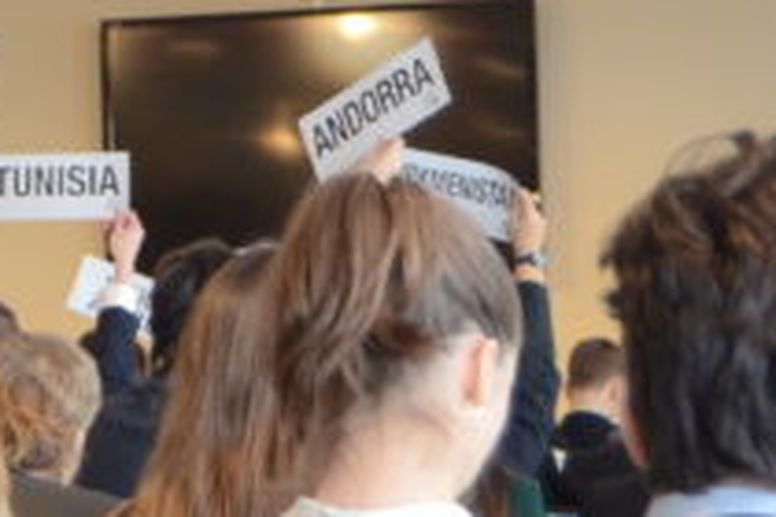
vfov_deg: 6.0
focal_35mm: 226
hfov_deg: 8.9
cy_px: -203
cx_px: -410
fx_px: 4881
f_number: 4.2
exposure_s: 1/60
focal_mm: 31
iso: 800
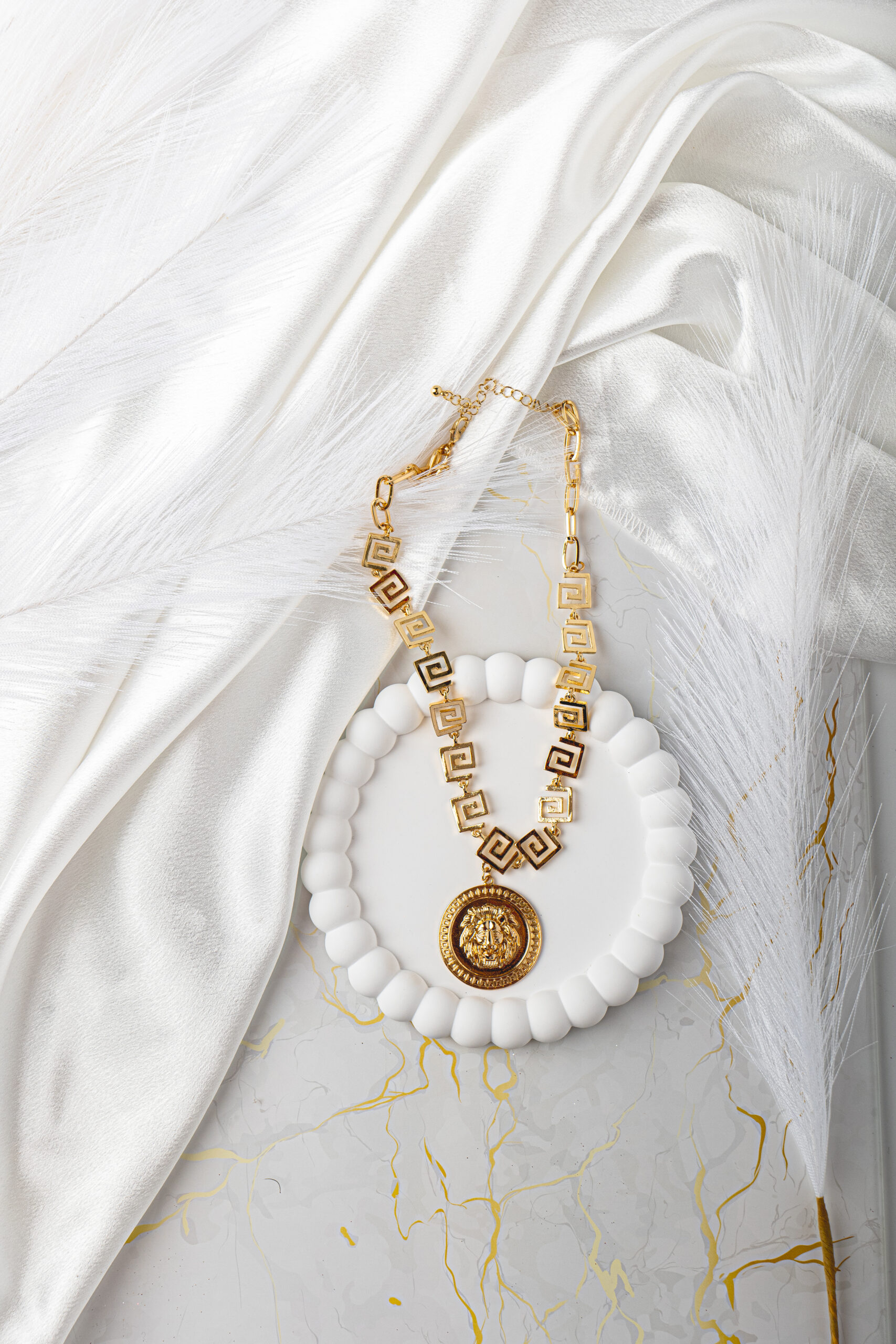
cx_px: 448
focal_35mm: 60
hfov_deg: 22.6
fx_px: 2240
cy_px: 672
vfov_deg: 33.4
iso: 400
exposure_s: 1/160
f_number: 7.1
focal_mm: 60
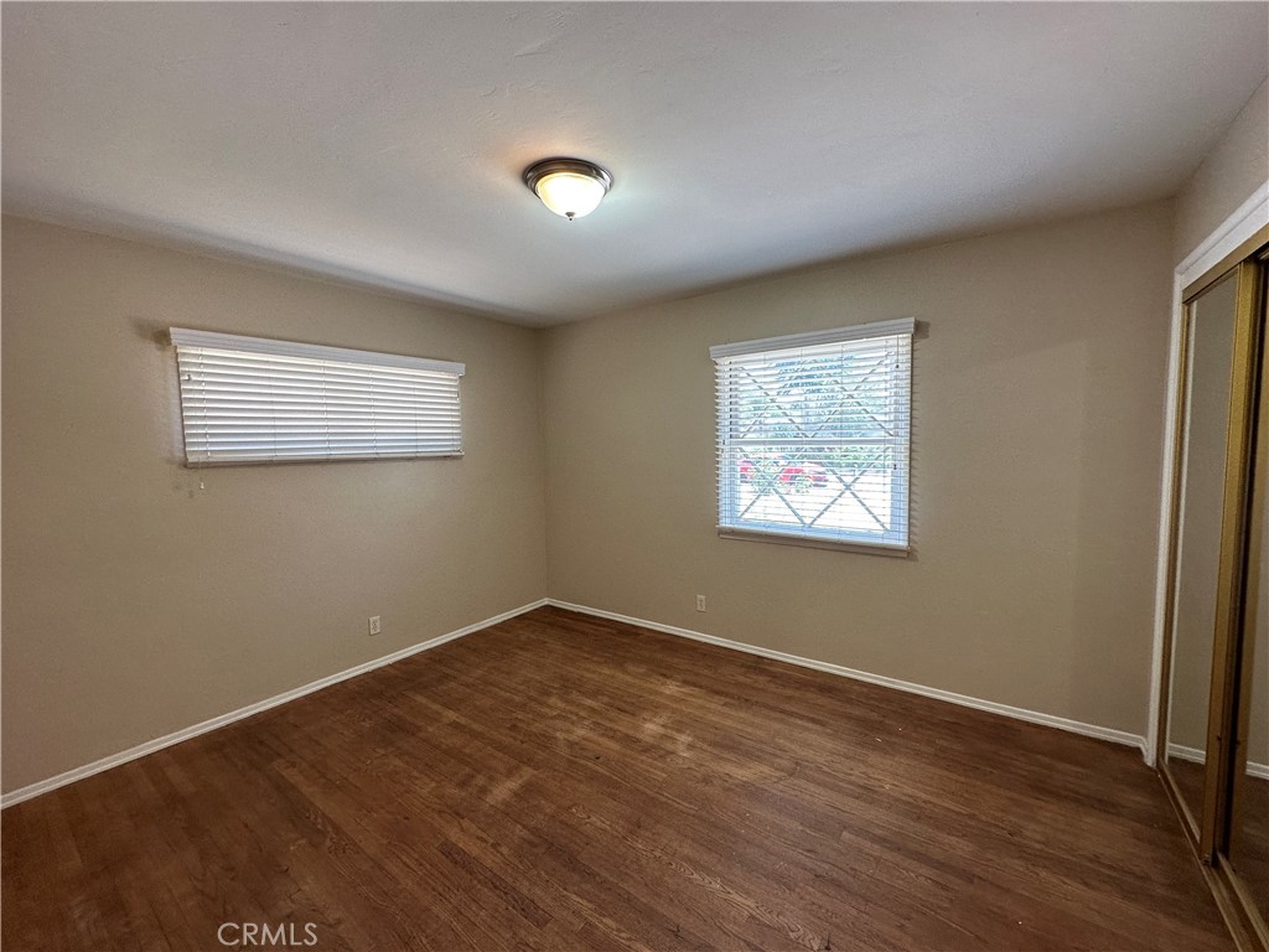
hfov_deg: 102.1
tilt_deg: -3.8
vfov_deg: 85.7
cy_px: 476
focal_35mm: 14
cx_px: 634
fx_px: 513
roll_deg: +1.3
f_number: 2.2
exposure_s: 1/120
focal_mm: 2.22
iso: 100
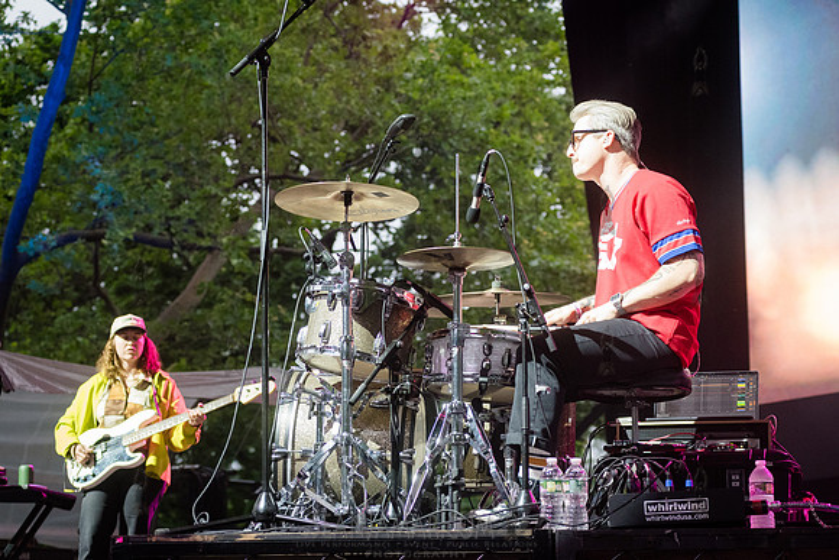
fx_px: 2287
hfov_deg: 20.8
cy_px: 315
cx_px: 412
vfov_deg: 14.0
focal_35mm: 98
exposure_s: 1/320
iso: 3200
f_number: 4.5
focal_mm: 80
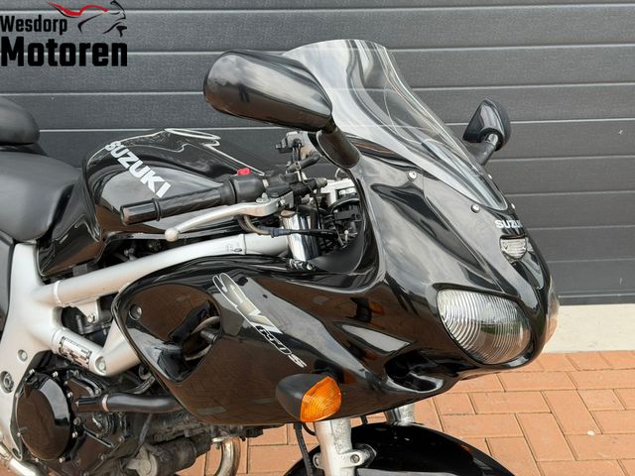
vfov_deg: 30.3
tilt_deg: -21.3
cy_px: 238
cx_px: 318
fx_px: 881
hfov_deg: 39.7
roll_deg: +0.4
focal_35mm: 48
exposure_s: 1/681
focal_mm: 6.76
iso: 64
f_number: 1.78
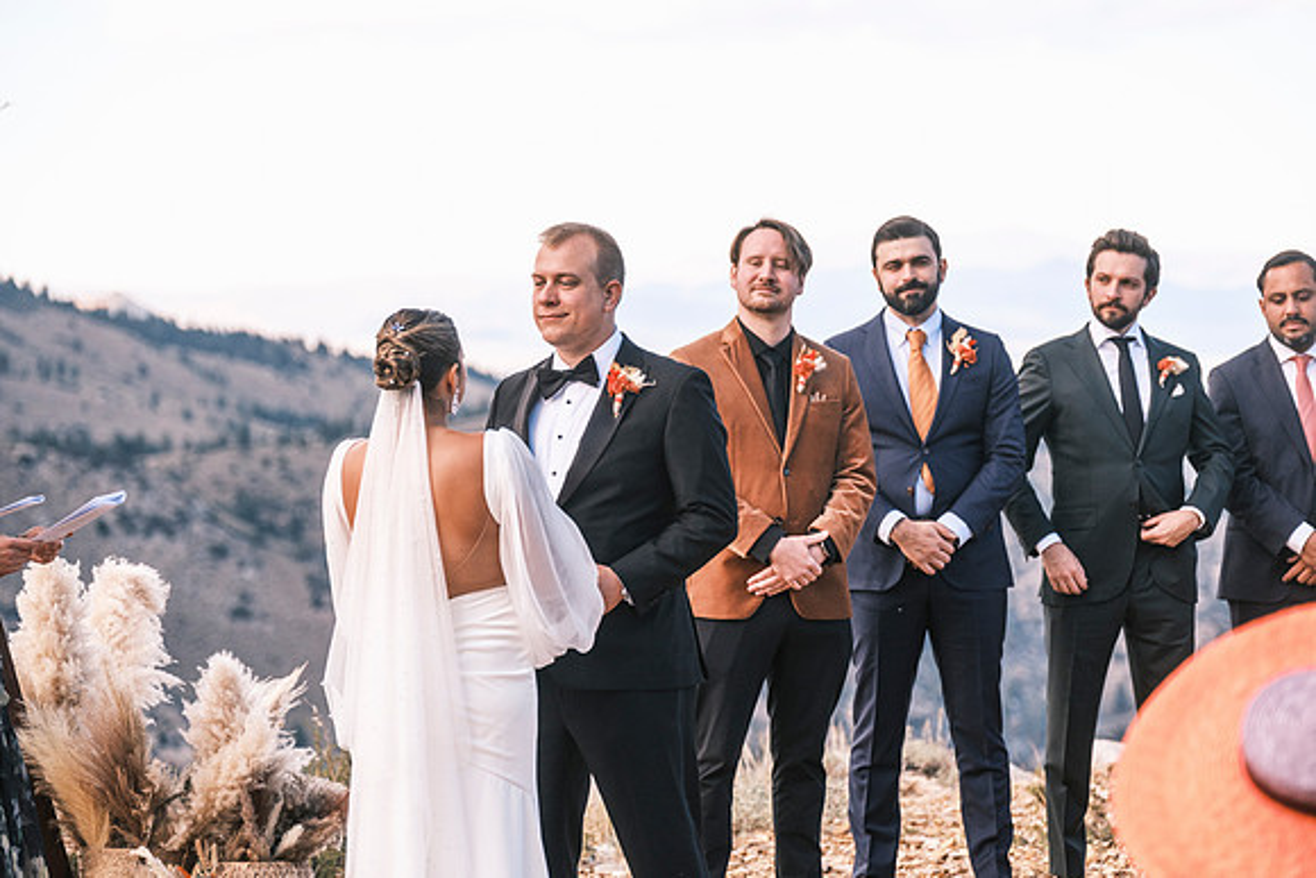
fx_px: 4607
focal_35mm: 126
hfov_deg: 16.3
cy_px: 439
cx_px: 658
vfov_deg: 10.9
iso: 400
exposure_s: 1/1500
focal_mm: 83.8
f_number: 2.8
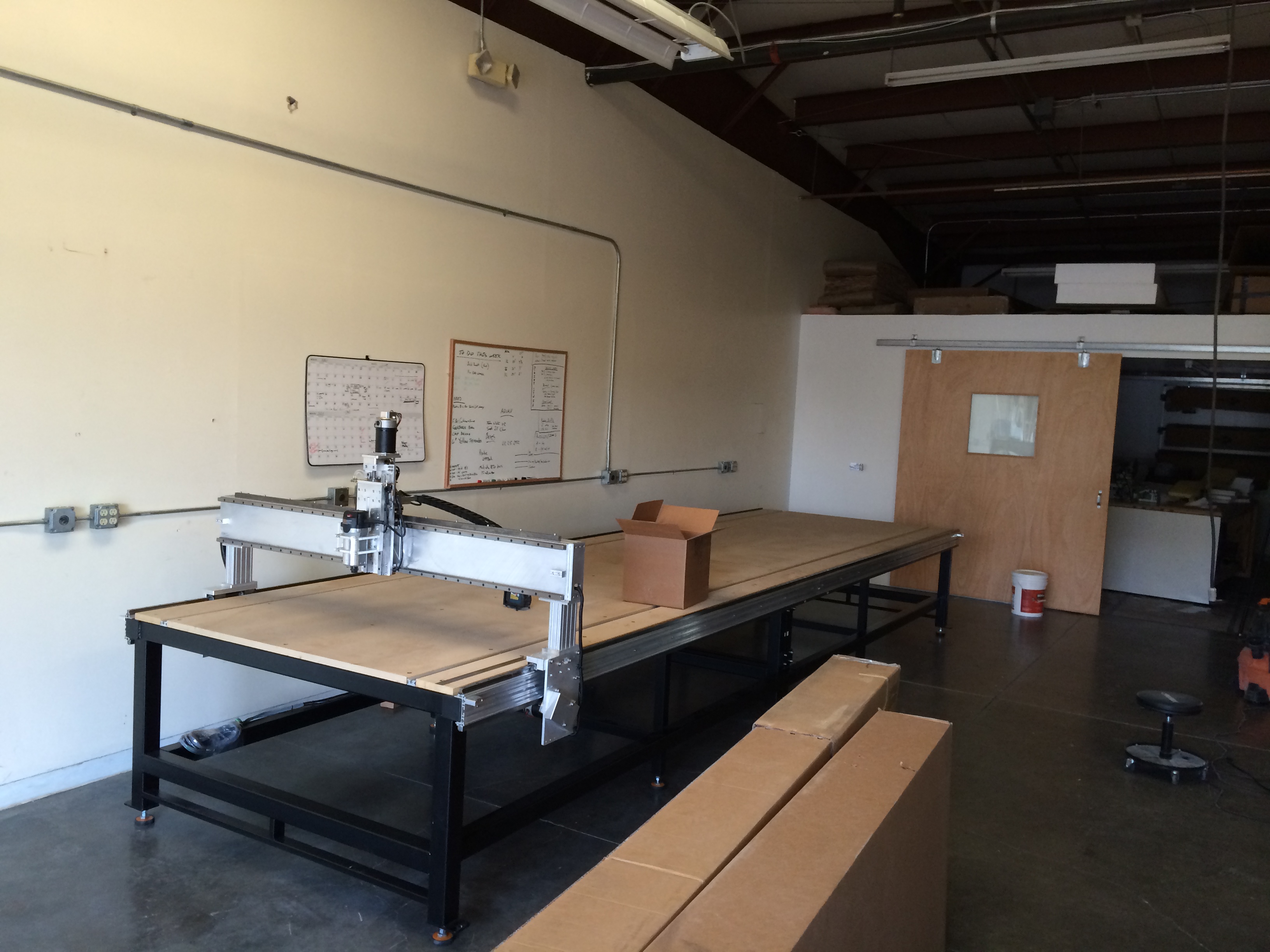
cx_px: 635
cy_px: 476
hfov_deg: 60.0
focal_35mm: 30
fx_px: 1101
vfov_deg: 46.8
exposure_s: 1/30
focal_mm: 4.12
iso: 100
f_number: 2.2
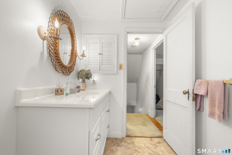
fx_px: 103
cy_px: 78
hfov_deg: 96.7
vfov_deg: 73.7
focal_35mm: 16
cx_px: 116
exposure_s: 2.5
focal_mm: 16
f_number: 9
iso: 250
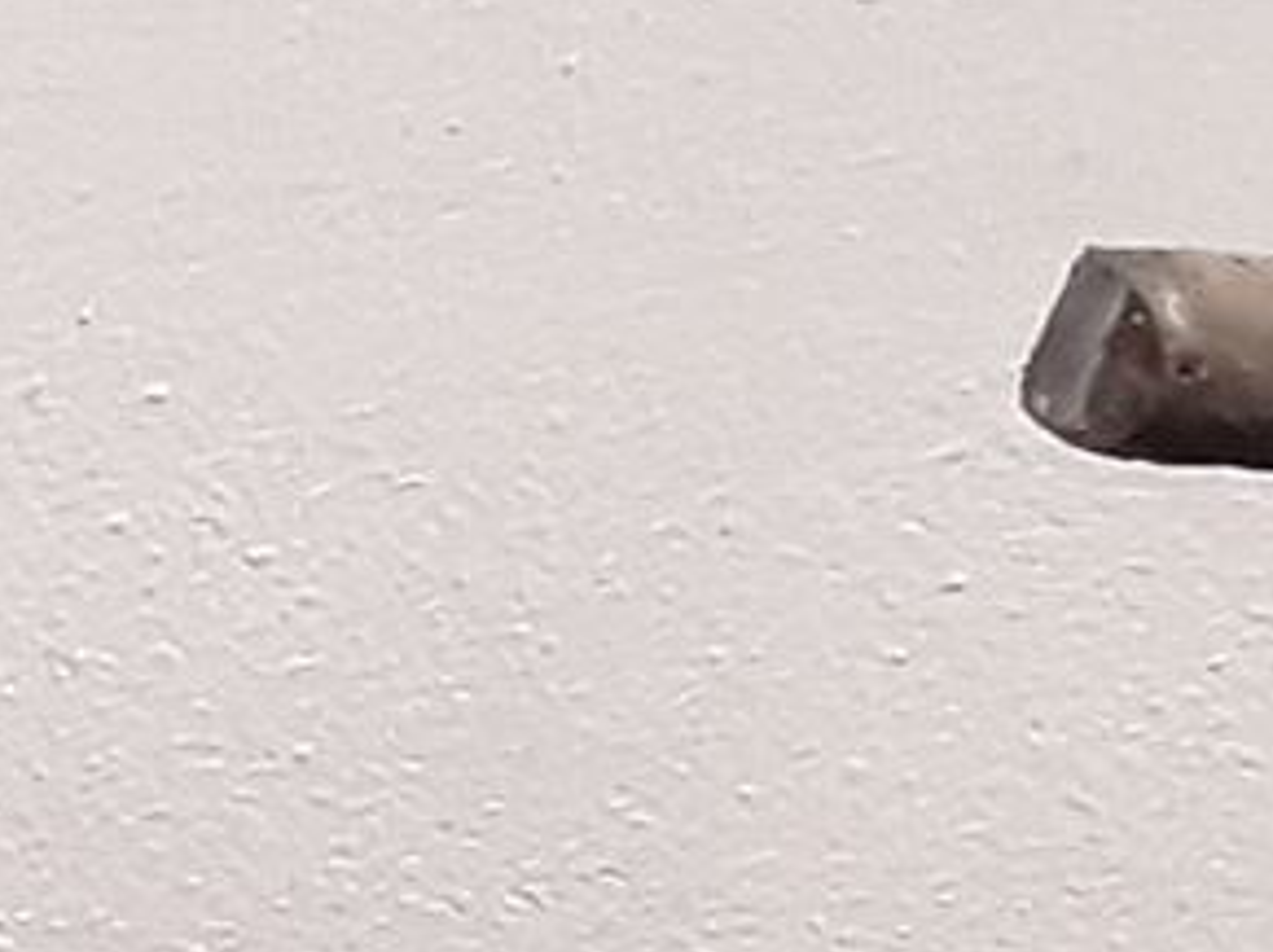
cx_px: -2305
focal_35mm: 198
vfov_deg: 7.4
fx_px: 7275
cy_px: 1167
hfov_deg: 8.6
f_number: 1.9
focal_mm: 2.91
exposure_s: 1/108
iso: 100
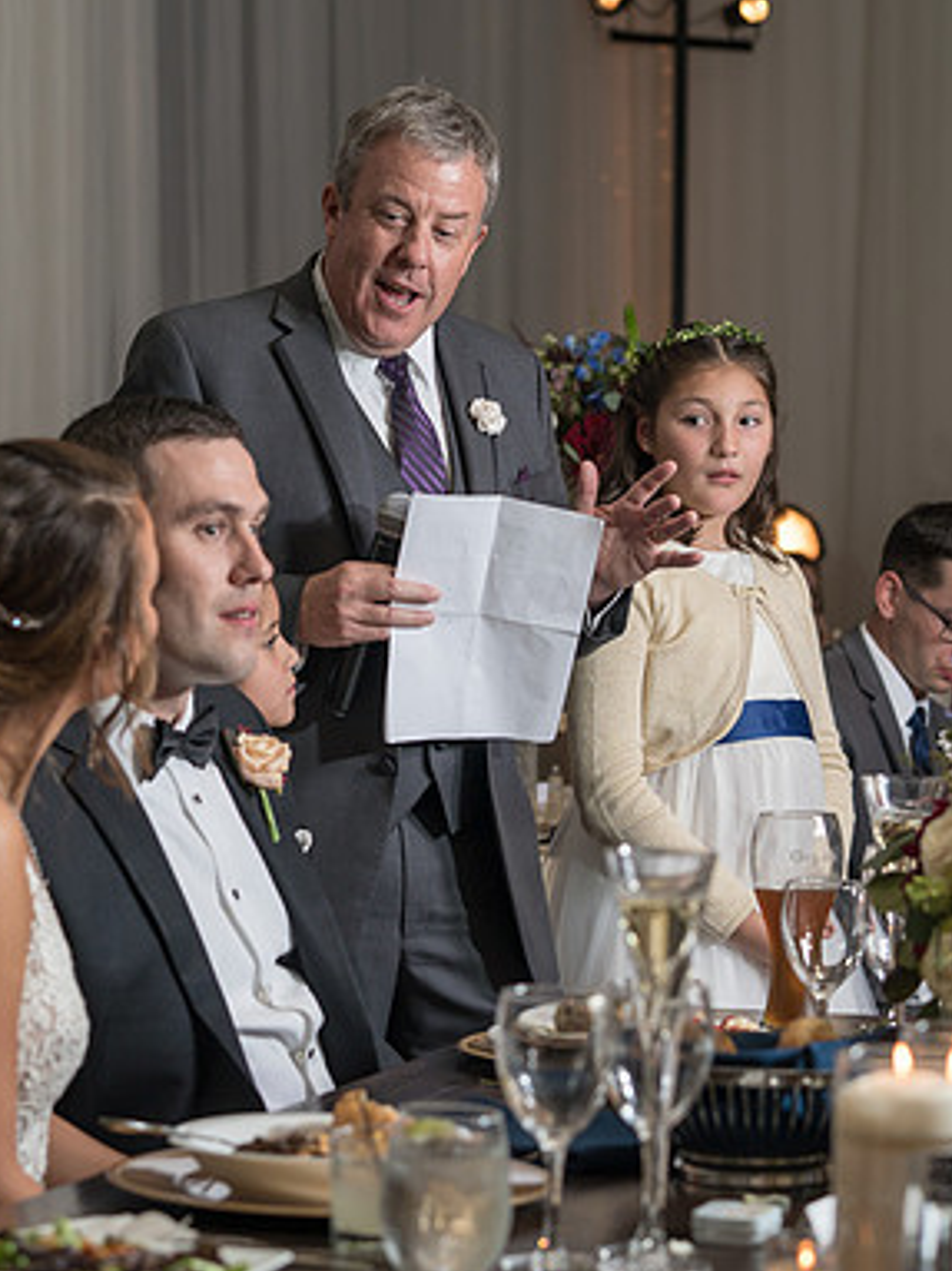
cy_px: 639
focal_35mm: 102
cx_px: 381
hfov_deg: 14.5
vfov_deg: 19.3
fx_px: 3742
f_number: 4
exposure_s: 1/200
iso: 200
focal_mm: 70
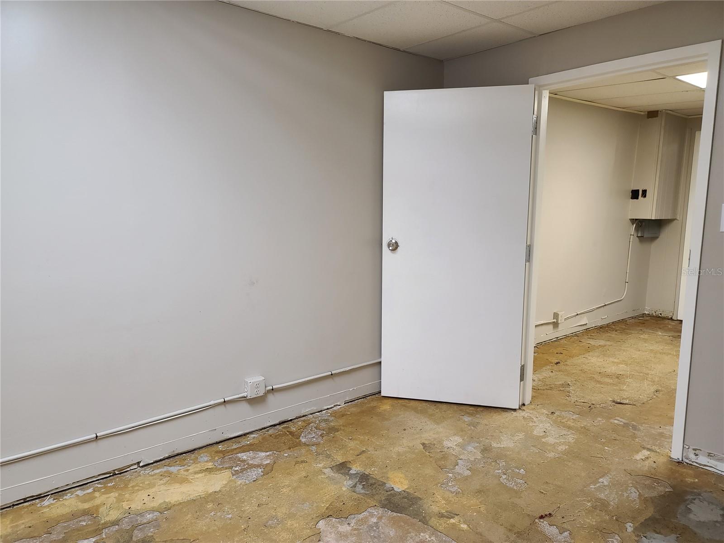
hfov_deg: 69.4
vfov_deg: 54.9
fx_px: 523
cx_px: 362
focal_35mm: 25
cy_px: 272
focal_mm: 7
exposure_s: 1/59
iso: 160
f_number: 1.8
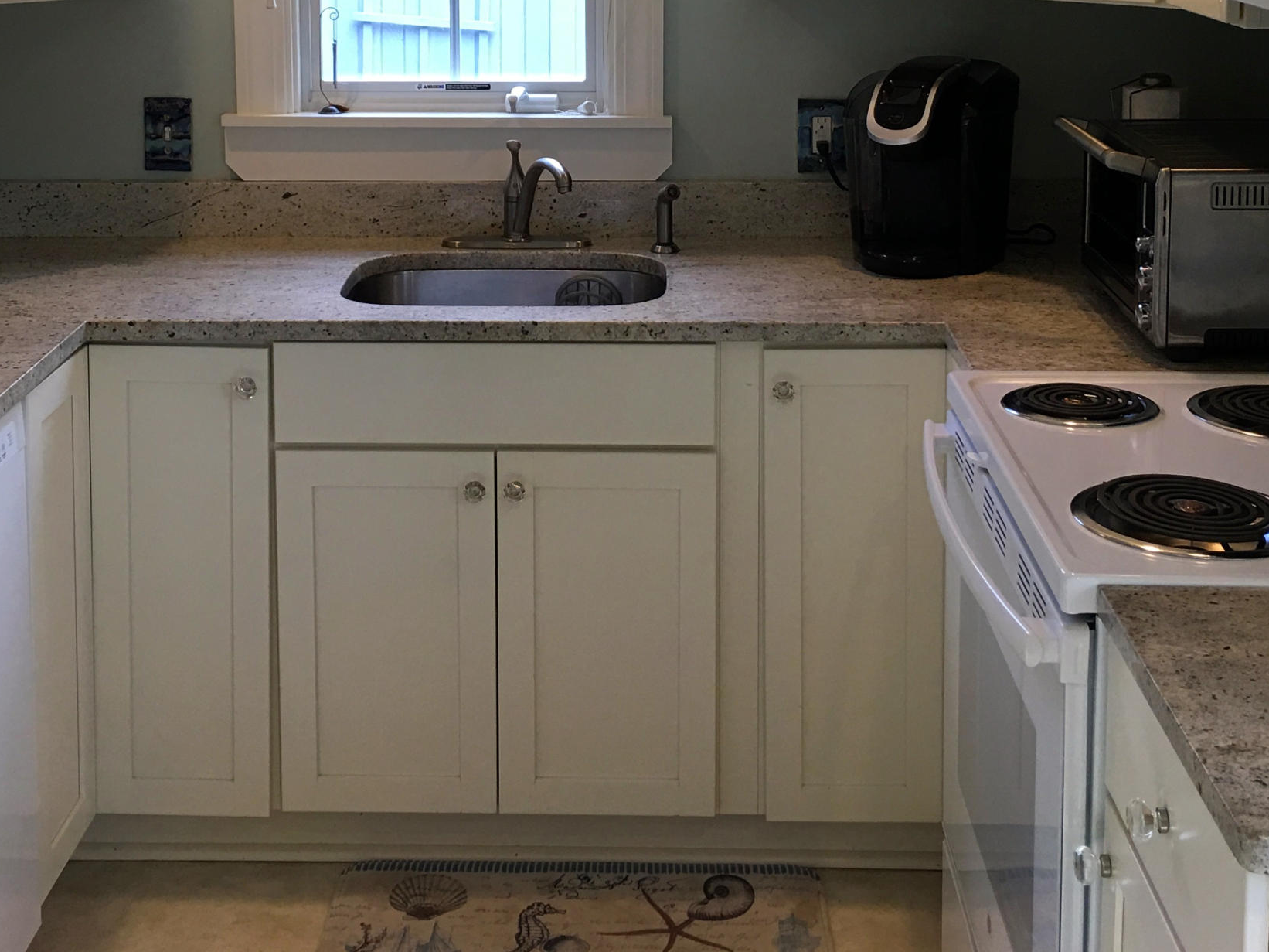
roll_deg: +0.0
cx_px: 605
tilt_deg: -7.1
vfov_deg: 26.6
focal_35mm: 53
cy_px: 108
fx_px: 1943
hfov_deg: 36.2
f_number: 2.2
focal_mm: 4.15
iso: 25
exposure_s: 1/30
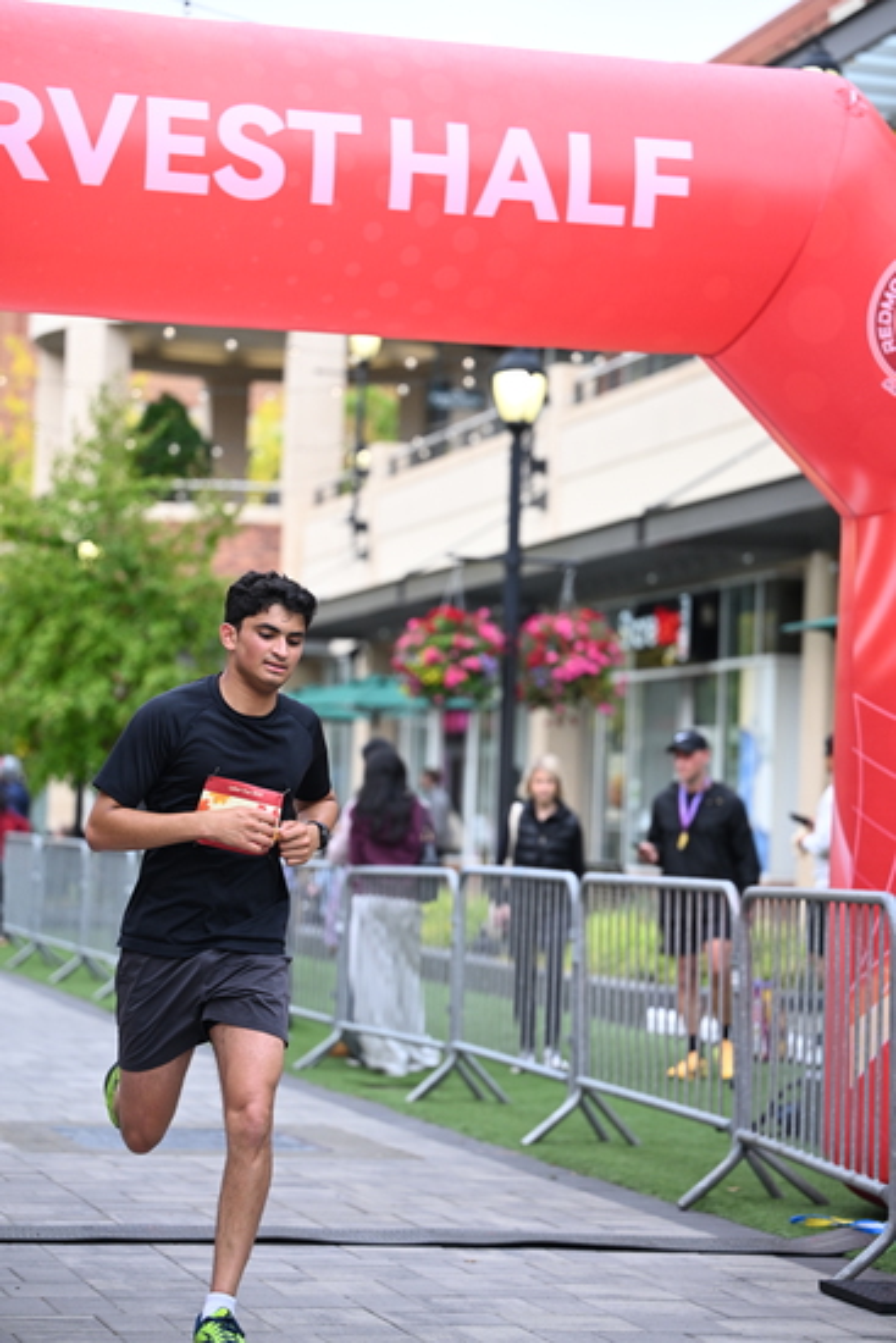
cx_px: 448
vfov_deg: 22.1
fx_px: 3432
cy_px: 672
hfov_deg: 14.9
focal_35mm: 92
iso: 1000
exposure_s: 1/1600
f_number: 2.8
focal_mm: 92
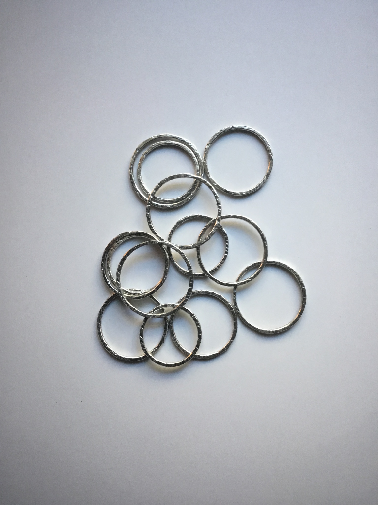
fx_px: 451
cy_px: 252
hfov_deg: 45.4
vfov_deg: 58.4
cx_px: 189
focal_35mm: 31
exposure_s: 1/30
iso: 64
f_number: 2.4
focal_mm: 3.3
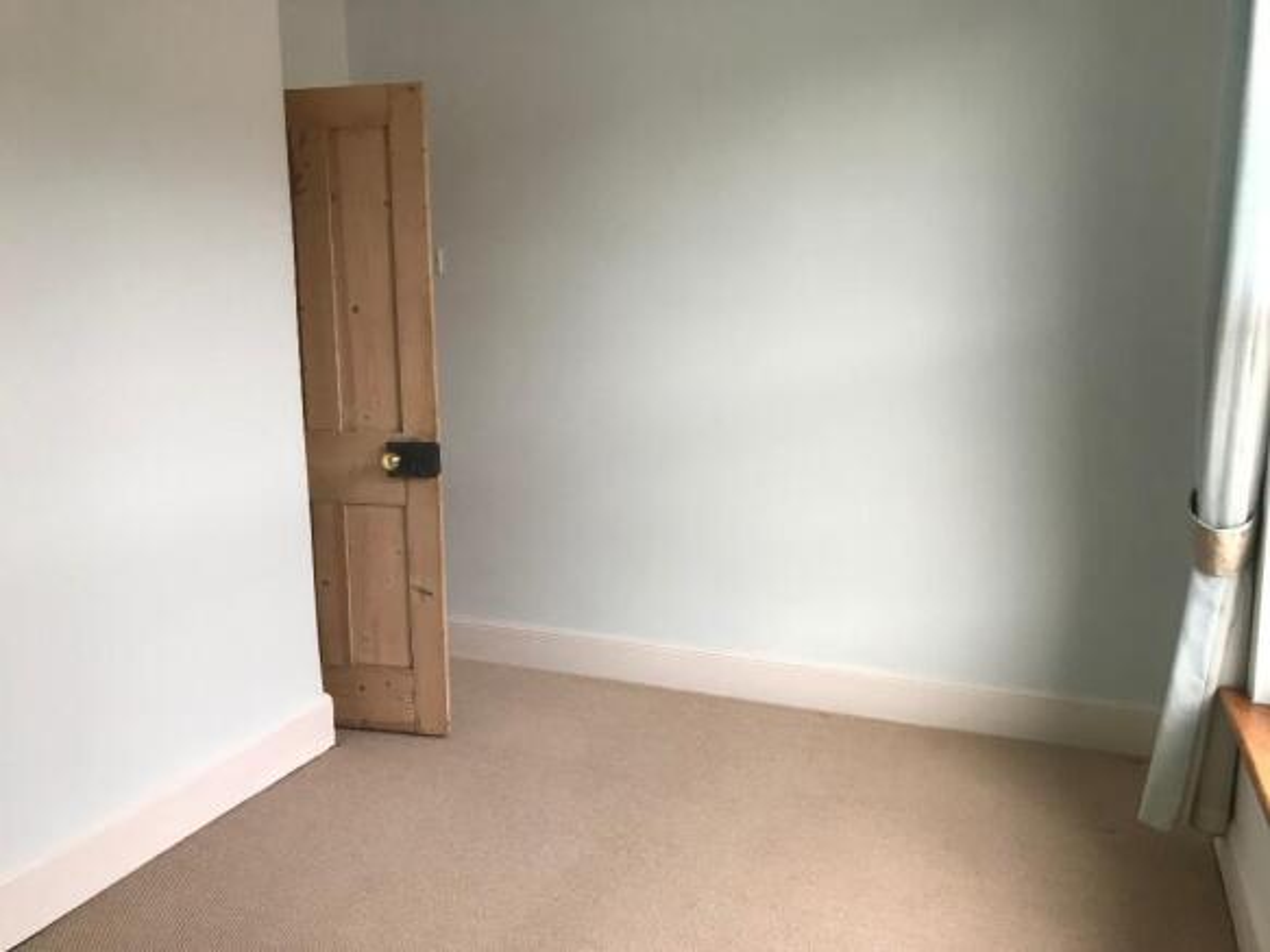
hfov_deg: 63.5
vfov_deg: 49.7
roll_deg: +1.4
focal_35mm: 28
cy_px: 476
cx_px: 635
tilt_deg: -9.7
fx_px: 1027
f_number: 1.8
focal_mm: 3.99
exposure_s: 1/33
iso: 32
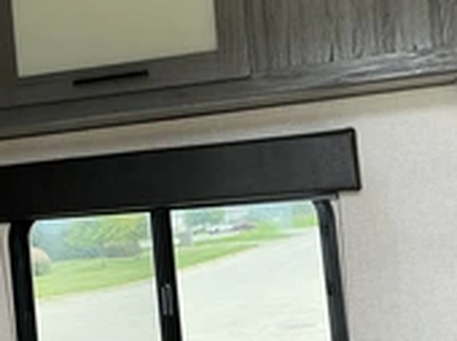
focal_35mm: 66
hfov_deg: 28.9
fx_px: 870
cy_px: 188
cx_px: 108
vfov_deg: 22.2
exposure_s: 1/122
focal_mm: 3
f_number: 1.8
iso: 50
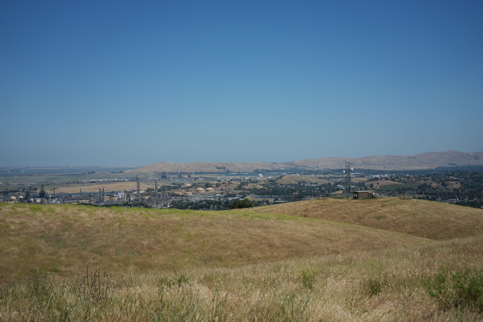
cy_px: 161
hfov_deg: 39.6
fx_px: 671
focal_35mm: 50
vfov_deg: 27.0
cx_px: 242
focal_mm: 50
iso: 200
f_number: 4.5
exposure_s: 1/3200
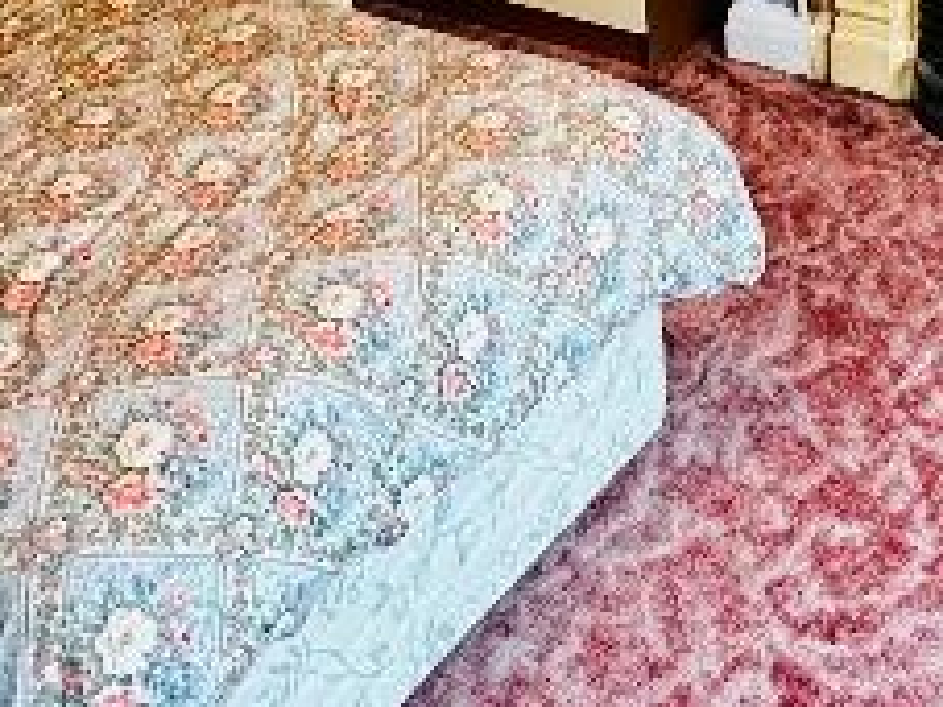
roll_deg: +2.1
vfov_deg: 20.1
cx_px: 856
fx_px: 1716
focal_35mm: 63
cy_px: -351
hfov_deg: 29.4
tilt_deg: -13.8
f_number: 2.2
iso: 250
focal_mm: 2.22
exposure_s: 1/100
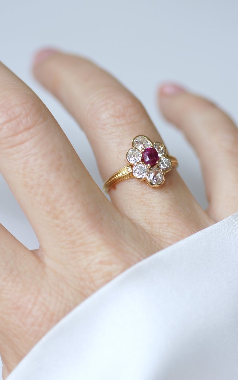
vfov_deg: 16.1
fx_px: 1350
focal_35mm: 130
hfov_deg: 10.1
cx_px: 139
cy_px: 153
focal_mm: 70
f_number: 3.2
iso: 200
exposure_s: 1/125
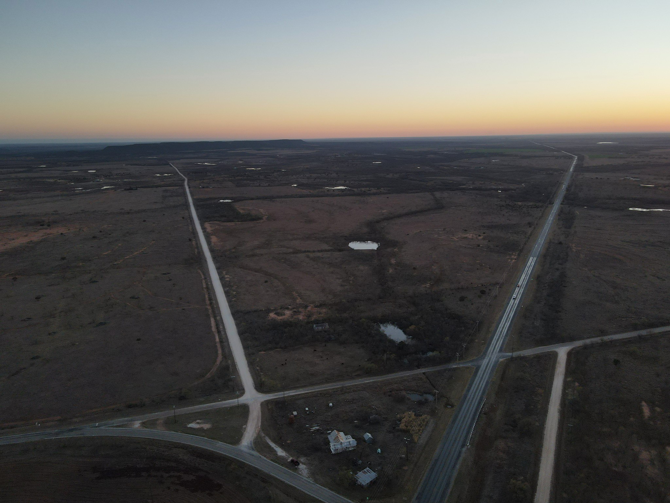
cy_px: 252
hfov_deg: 71.6
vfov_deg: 56.8
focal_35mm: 24
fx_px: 465
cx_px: 335
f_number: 2.8
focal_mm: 4.5
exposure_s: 1/100
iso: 100
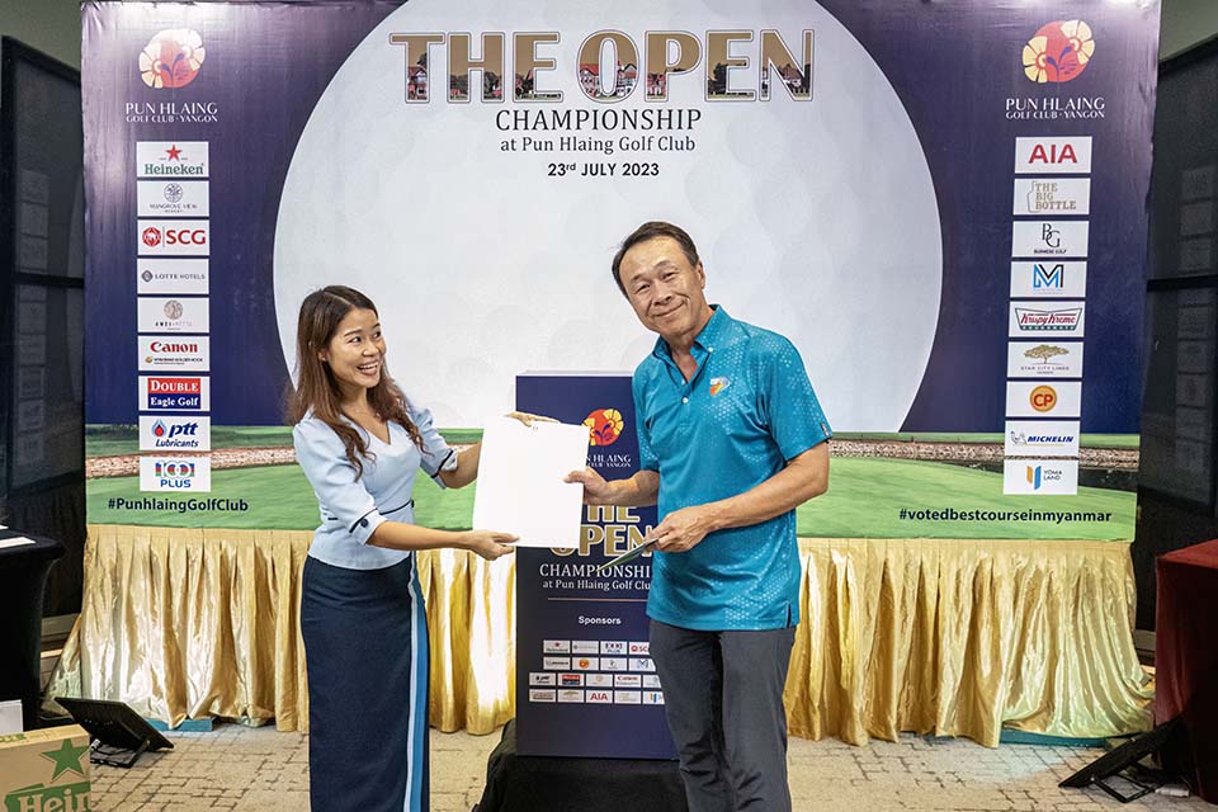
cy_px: 406
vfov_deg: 45.0
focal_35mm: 29
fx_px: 981
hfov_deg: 63.7
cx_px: 609
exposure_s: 1/200
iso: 20000
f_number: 6.3
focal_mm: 29
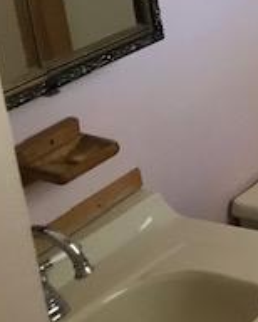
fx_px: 867
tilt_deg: -17.0
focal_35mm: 91
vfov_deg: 20.4
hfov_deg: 14.5
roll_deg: +2.9
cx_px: 489
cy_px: 5
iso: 100
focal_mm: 3.99
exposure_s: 1/11
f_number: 1.8
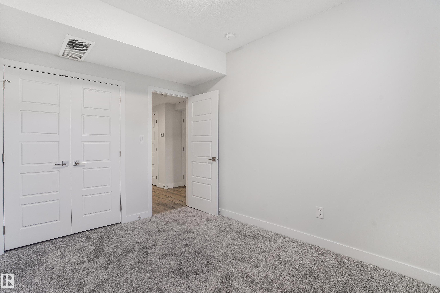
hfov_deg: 96.7
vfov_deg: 73.7
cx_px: 220
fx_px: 196
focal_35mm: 16
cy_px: 146
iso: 400
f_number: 8
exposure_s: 1/8
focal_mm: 16
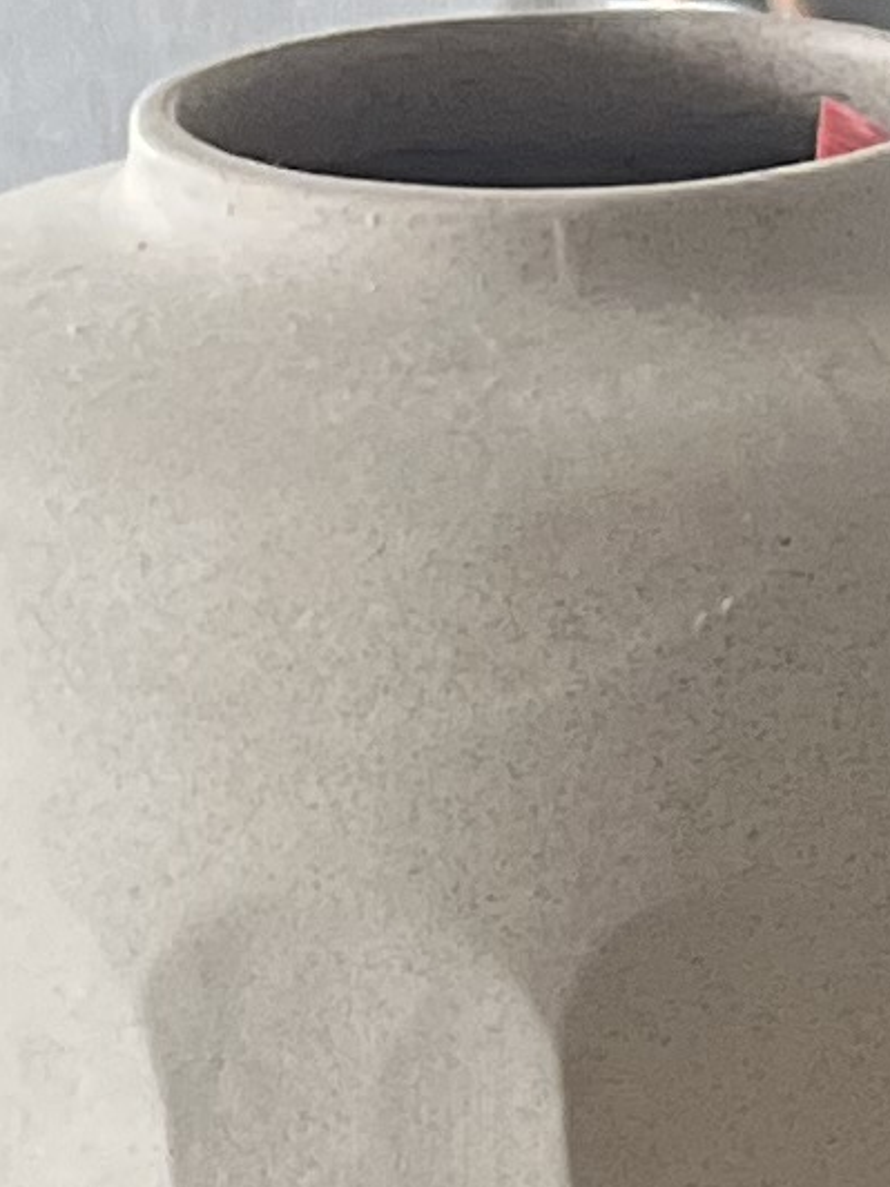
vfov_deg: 9.0
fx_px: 6753
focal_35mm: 197
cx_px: 1171
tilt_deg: -34.3
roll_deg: +2.1
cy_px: 2934
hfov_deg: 7.5
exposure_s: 1/60
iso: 320
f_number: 1.6
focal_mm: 5.1
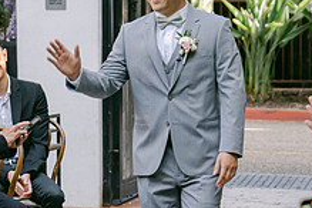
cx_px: 171
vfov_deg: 5.9
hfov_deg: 8.8
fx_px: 2019
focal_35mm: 233
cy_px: 125
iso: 320
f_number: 2.8
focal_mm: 58.7
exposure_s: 1/320
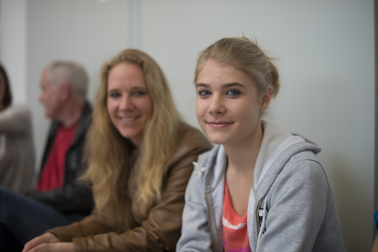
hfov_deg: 39.6
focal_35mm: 50
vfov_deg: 27.0
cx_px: 189
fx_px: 525
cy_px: 126
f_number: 2
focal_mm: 50
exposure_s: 1/50
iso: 100
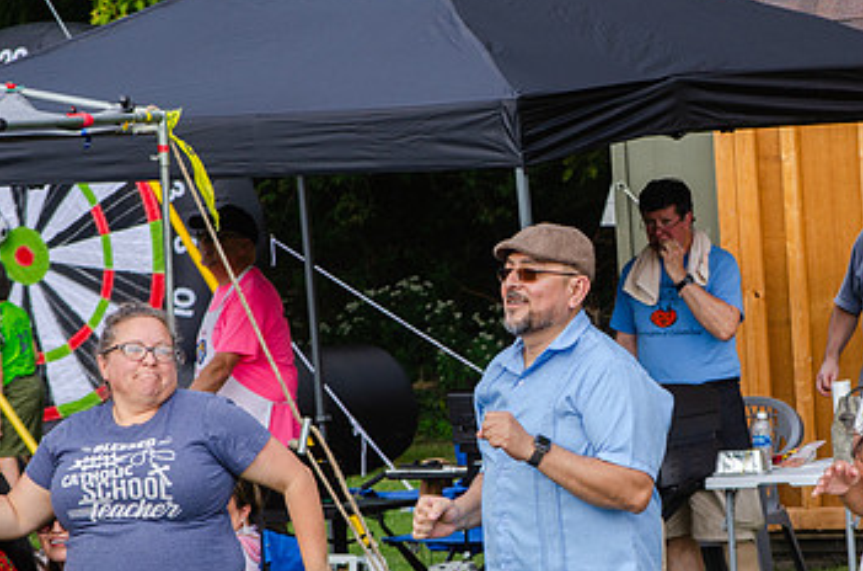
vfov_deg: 5.6
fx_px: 5810
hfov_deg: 8.5
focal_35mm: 243
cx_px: 573
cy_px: 377
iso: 180
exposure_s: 1/250
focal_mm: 98
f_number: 8
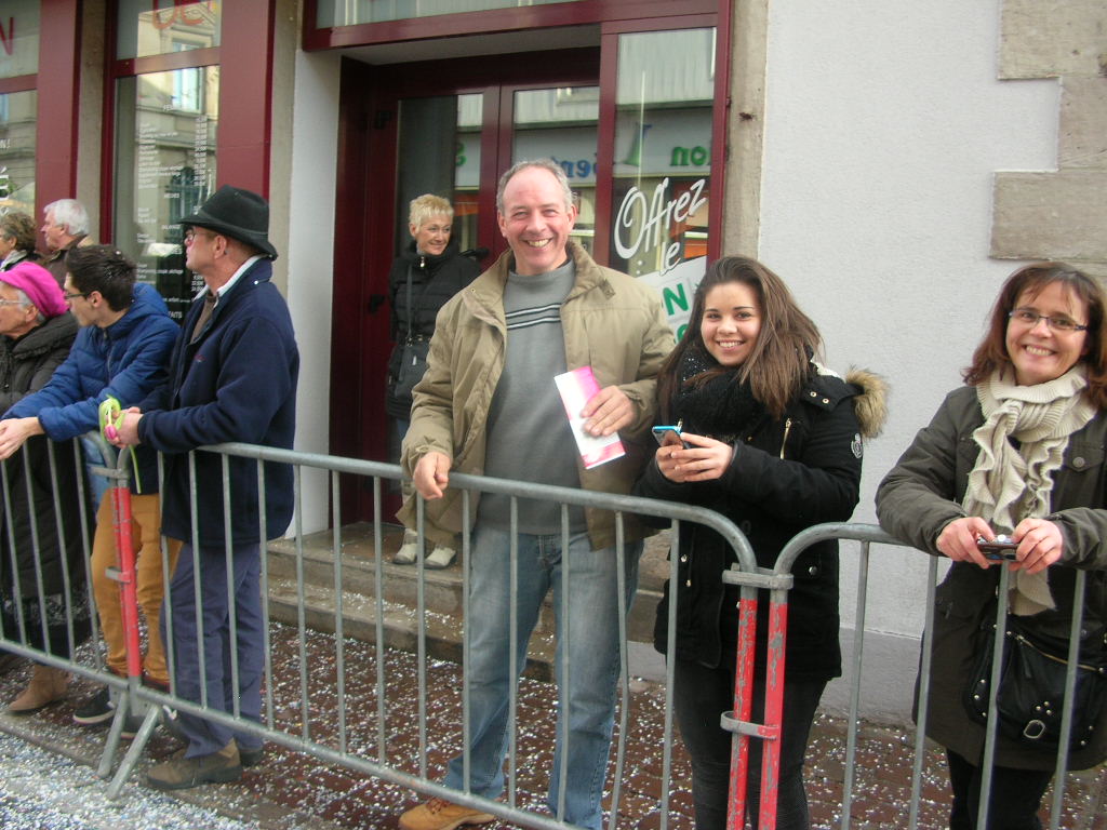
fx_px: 1119
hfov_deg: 52.6
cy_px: 415
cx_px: 554
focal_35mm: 35
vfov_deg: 40.7
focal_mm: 5.8
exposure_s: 1/81.6
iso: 50
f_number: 2.8
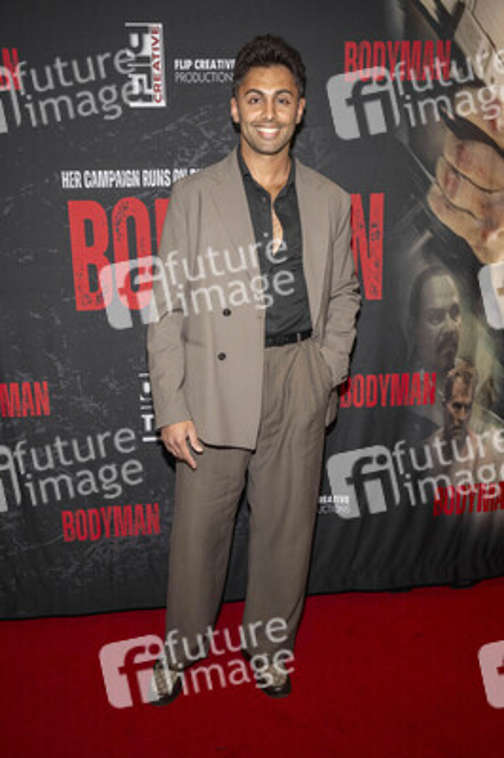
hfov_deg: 42.3
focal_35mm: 31
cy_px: 379
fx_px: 652
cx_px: 252
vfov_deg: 60.3
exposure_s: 1/200
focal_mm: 31
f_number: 5.6
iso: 800
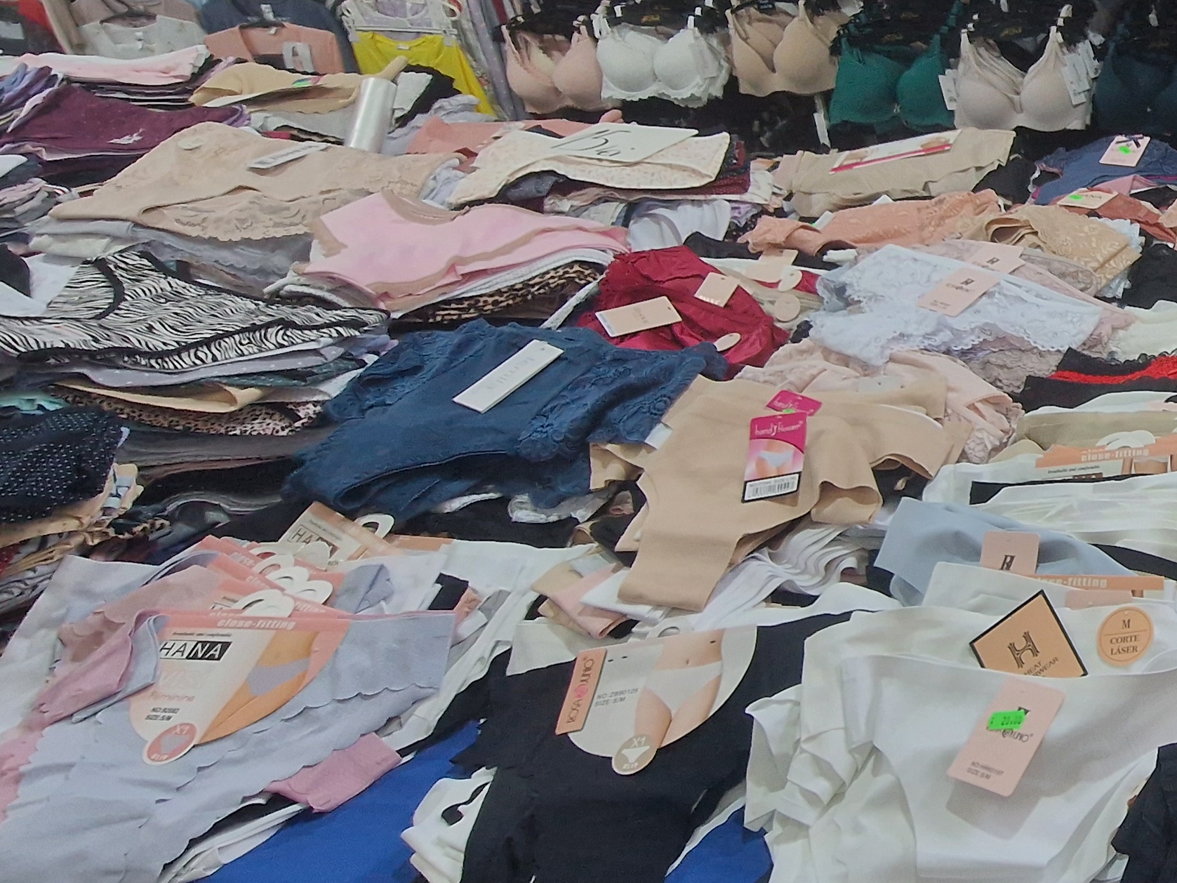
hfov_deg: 42.2
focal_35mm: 31
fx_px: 1054
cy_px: 267
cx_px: 1366
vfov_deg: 44.5
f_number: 2.2
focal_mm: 2.2
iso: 400
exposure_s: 1/50
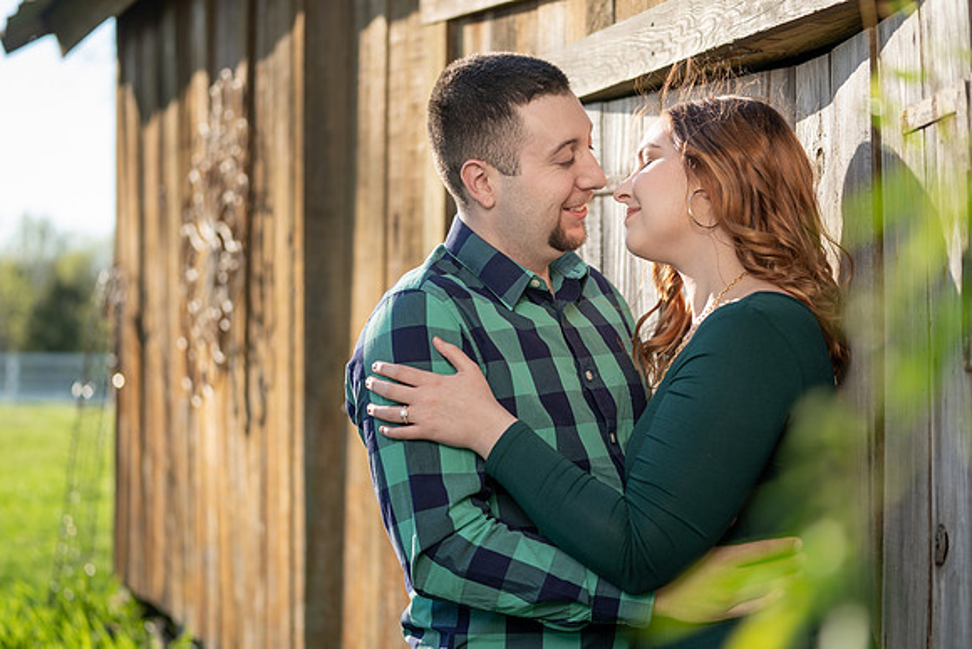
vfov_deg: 18.1
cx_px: 511
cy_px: 341
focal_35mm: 76
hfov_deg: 26.8
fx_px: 2041
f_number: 2.8
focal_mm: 70
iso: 50
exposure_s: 1/400
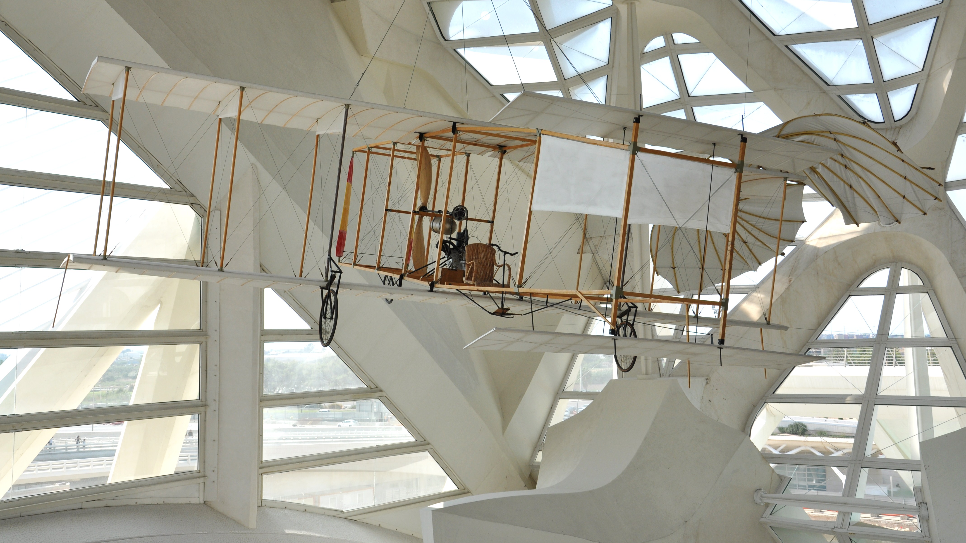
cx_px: 485
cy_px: 225
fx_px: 1050
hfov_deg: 49.4
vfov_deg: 29.0
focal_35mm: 41
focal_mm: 26
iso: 200
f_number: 9
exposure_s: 1/320
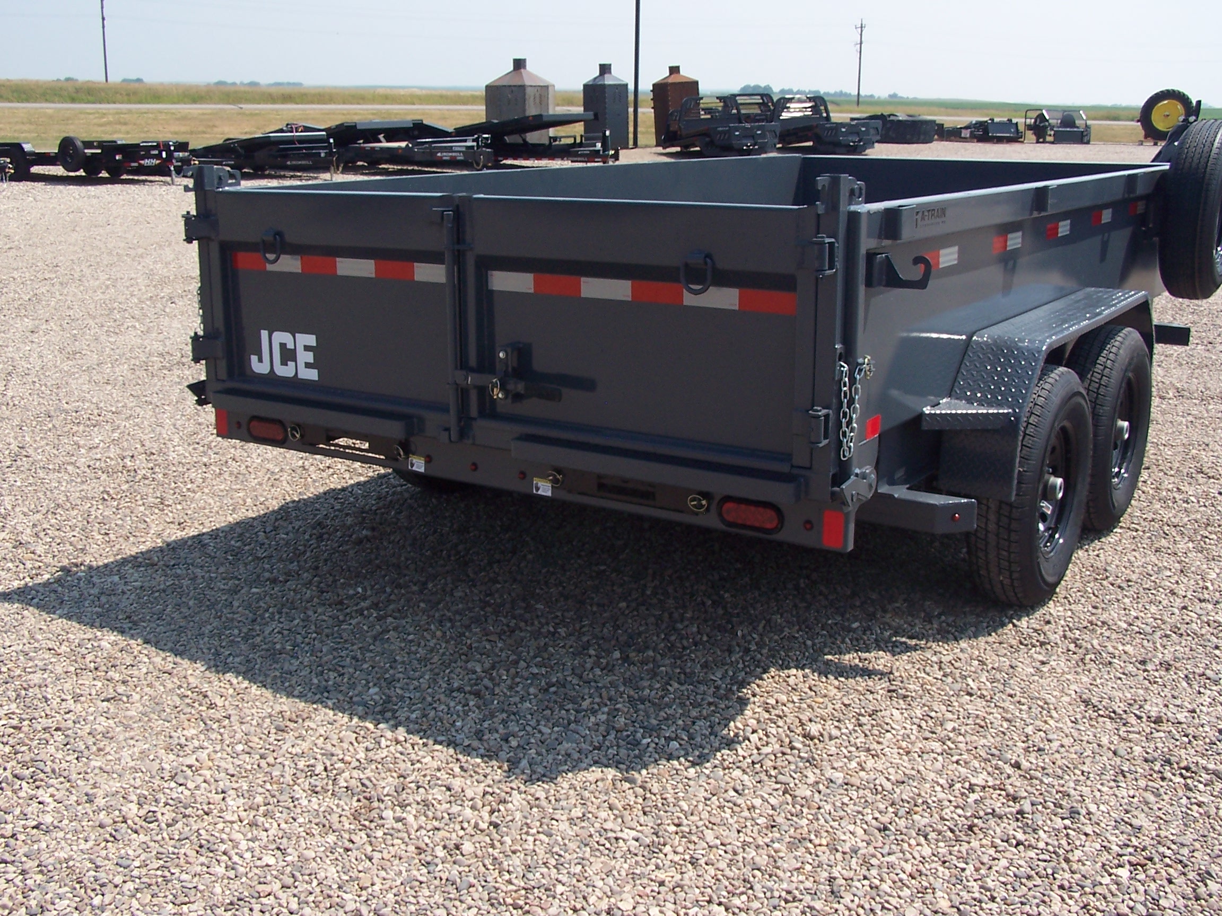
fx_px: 1341
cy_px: 458
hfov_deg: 49.0
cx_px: 611
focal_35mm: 38
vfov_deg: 37.7
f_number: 5.6
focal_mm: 6.3
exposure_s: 1/350
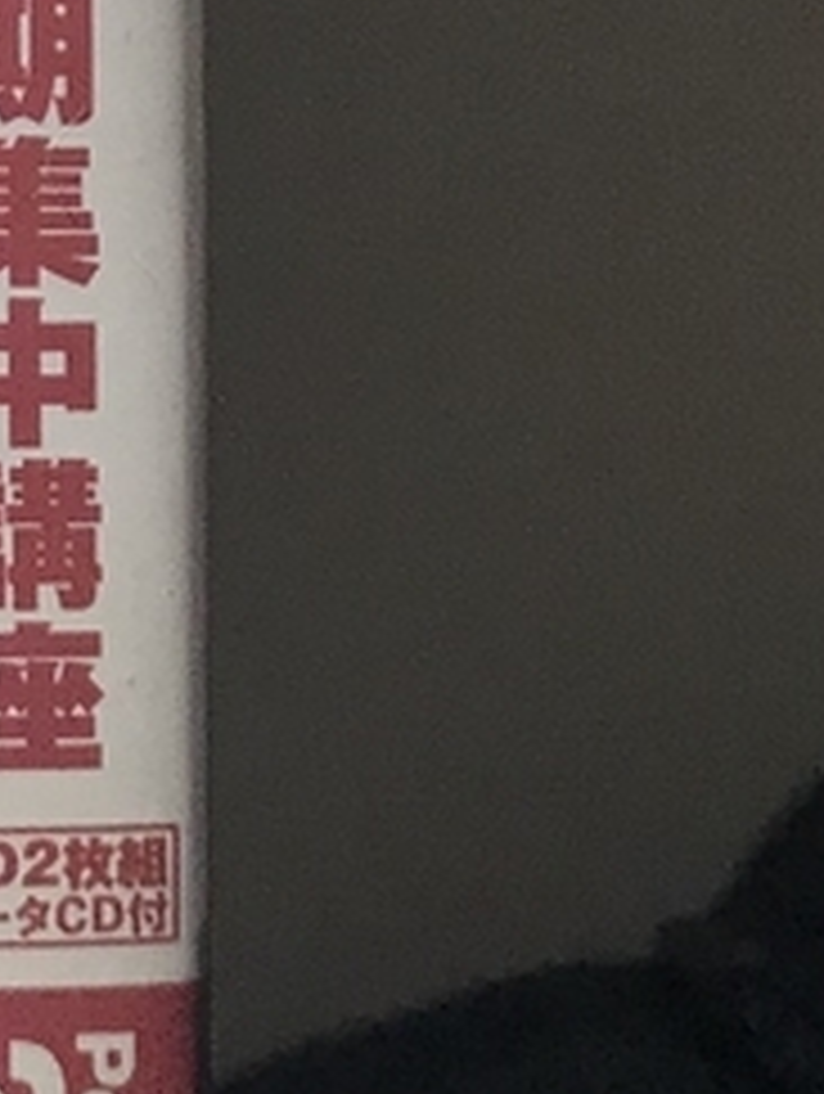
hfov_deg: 10.2
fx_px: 4368
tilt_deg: -88.1
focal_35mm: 138
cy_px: -531
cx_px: -603
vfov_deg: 13.5
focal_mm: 3.99
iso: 32
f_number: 1.8
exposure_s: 1/40
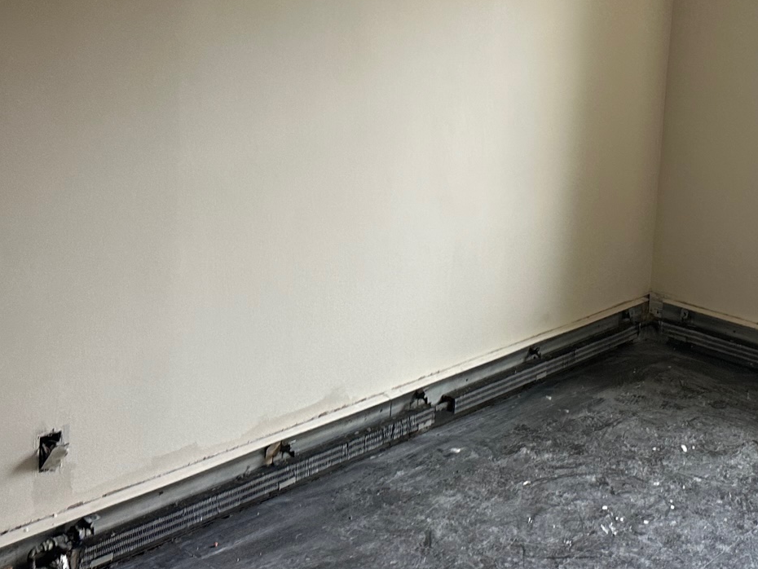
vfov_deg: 27.5
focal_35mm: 52
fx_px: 1139
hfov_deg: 35.4
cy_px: 115
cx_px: 625
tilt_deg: -9.4
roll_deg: -3.8
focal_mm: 6.86
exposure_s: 1/120
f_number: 1.78
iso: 200
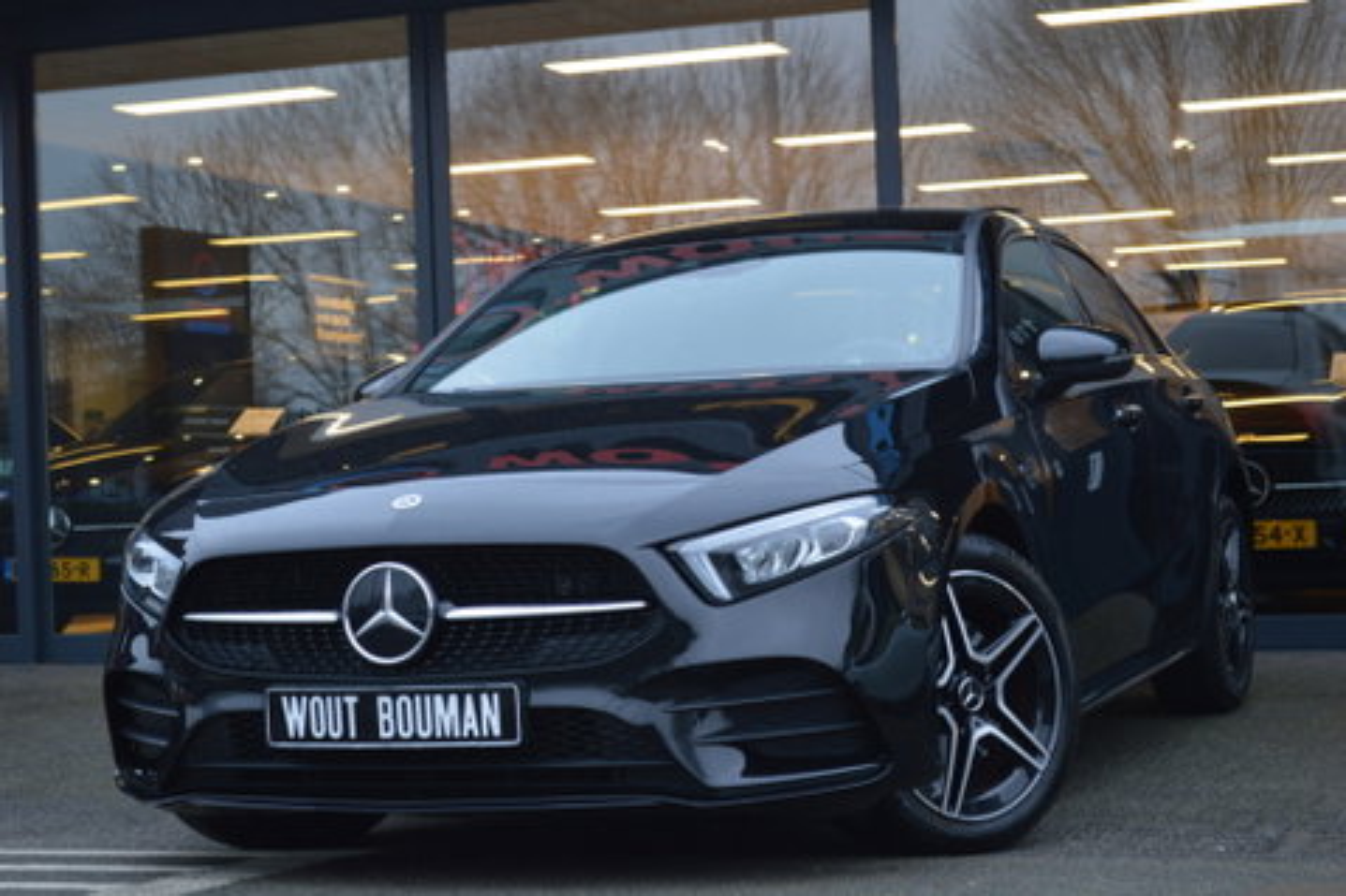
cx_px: 673
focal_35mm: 69
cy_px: 448
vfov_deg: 19.7
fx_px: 2579
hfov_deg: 29.3
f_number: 5.3
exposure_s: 1/30
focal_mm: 46
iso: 400
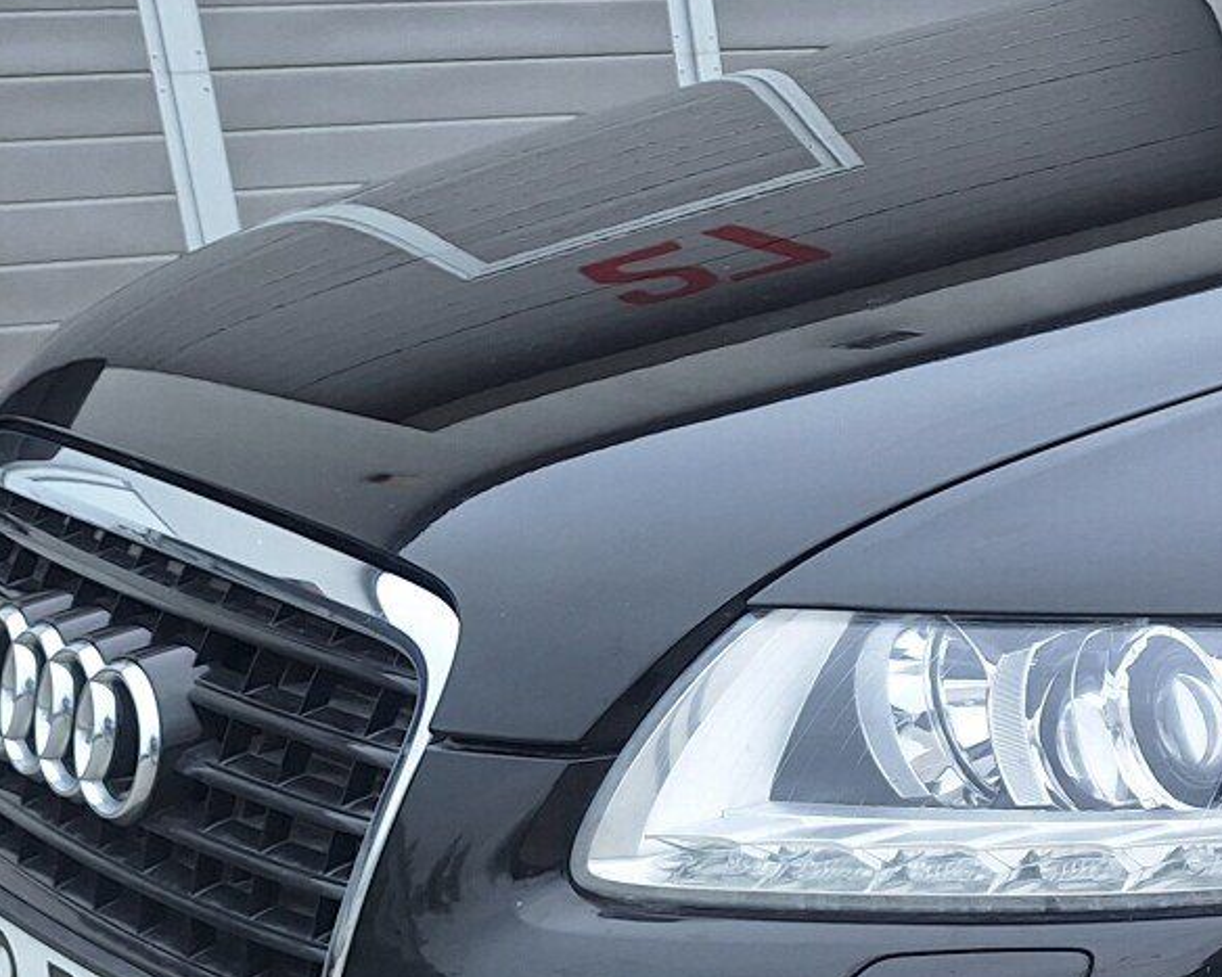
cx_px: 1768
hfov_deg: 21.7
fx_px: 2712
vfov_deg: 19.8
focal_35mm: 75
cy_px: 995
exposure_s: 1/523
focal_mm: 5.54
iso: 40
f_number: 1.8
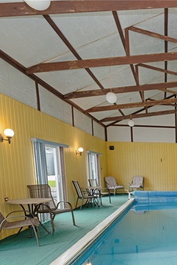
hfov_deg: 32.9
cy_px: 201
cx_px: 218
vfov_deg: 55.6
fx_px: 236
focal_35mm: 32
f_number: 5
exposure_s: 1/60
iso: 400
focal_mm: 14
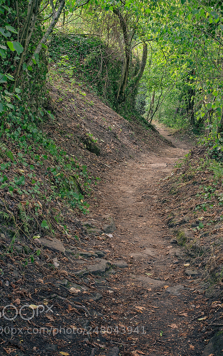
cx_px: 240
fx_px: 525
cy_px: 177
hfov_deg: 22.7
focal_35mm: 54
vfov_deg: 37.5
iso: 125
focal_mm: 35
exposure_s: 1.6
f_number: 16
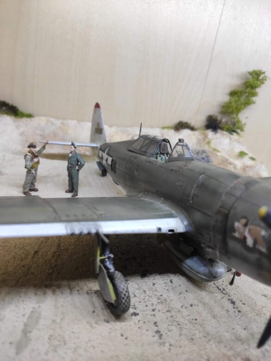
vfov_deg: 67.3
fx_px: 271
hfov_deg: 53.1
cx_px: 136
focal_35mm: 26
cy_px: 180
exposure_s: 1/97
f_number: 1.75
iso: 800
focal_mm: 4.77
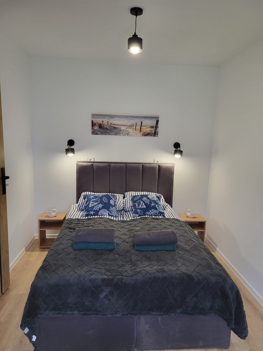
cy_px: 176
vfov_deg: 67.3
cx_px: 132
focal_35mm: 26
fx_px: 263
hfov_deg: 53.1
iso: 200
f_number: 1.8
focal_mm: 5.4
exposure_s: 1/100
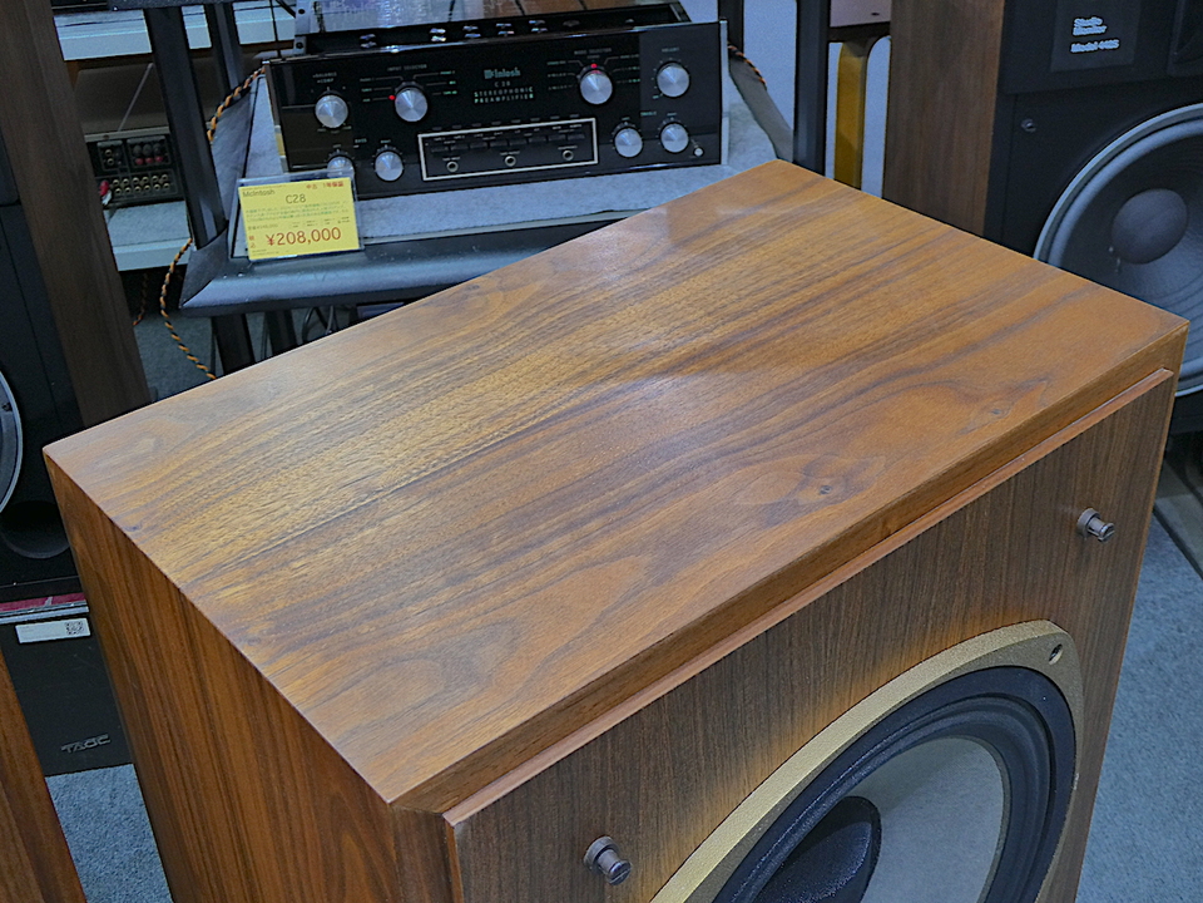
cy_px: 452
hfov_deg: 46.8
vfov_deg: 36.0
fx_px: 1390
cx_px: 602
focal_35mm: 40
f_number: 3.8
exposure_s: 1/15
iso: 200
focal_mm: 7.2
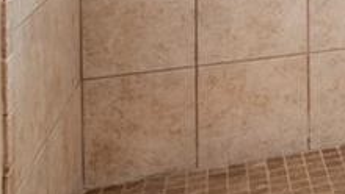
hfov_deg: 19.2
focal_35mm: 78
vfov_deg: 13.8
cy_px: -154
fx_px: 714
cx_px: 648
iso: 320
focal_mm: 16
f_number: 10
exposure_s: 1/4
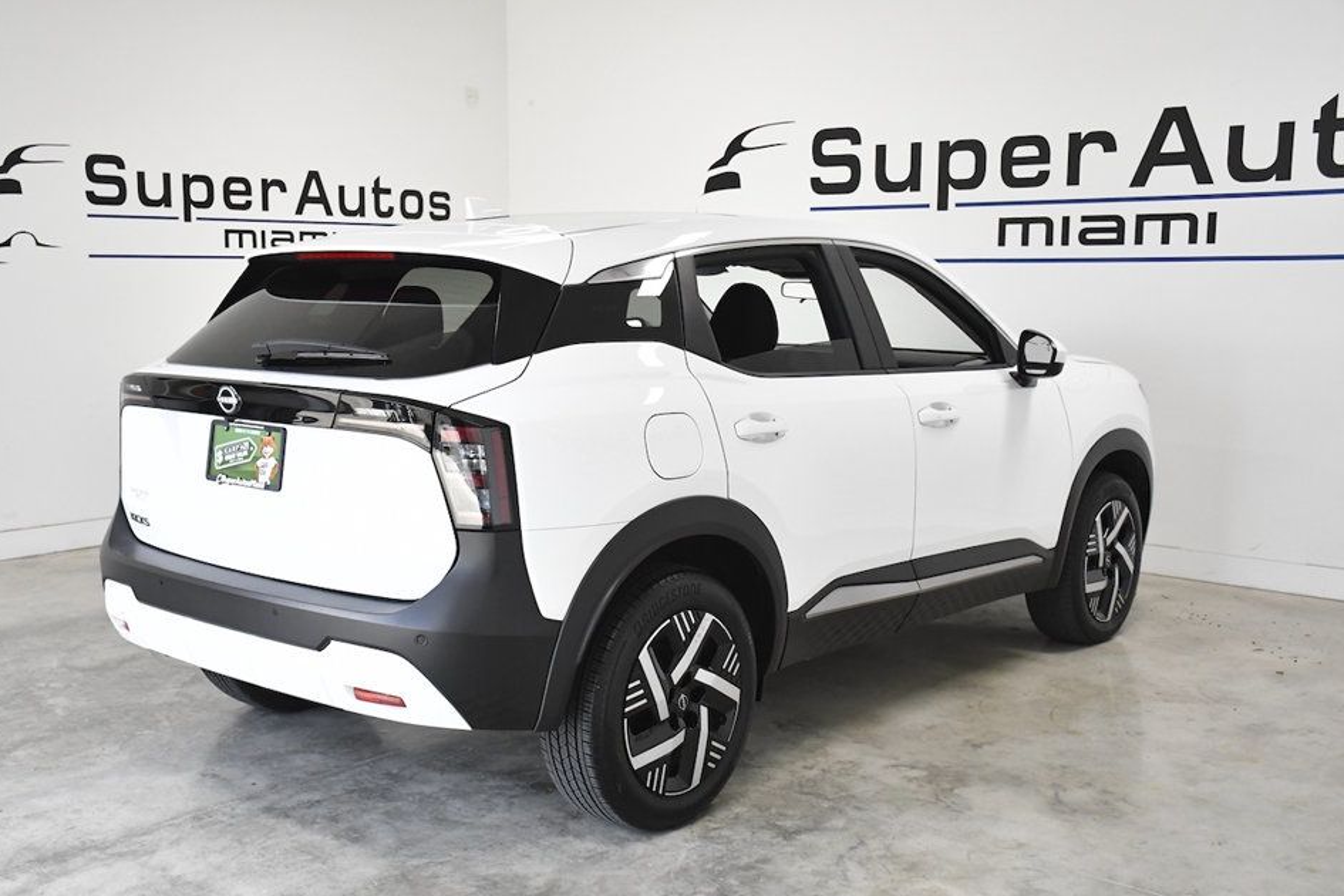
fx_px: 1456
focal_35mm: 39
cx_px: 627
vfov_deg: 34.2
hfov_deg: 49.5
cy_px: 471
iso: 2500
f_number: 4.5
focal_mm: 24
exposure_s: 1/1250
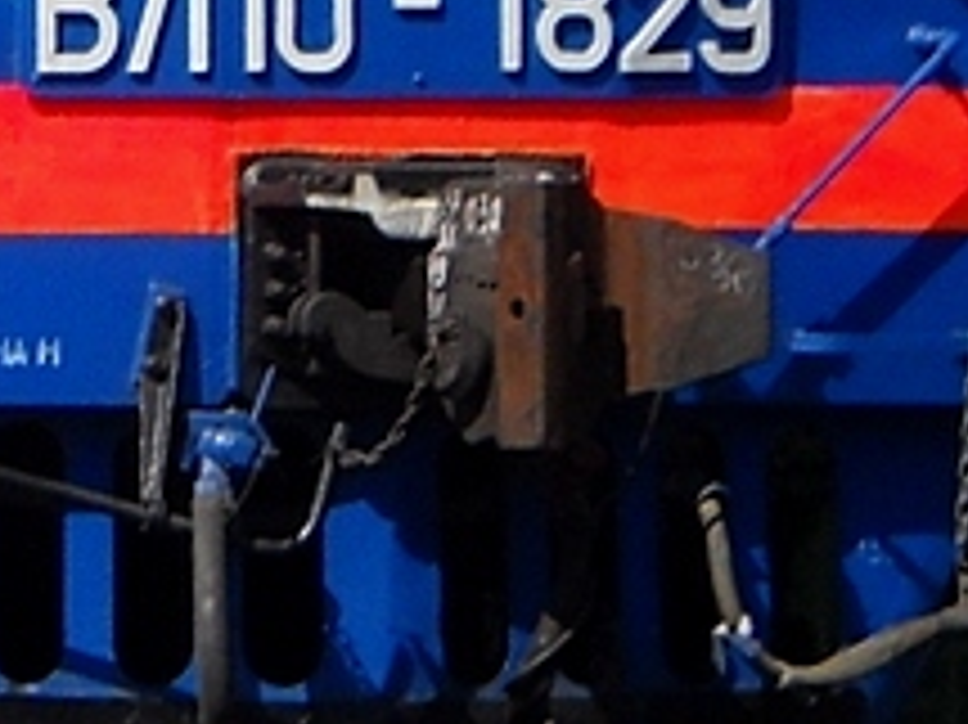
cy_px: -468
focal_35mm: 503
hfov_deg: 3.9
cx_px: -1202
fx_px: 14058
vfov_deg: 2.9
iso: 64
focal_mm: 14.9
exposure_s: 1/161
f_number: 8.5
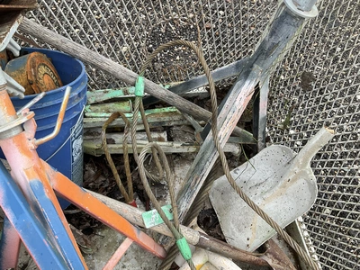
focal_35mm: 29
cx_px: 180
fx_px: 302
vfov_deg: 48.2
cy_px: 135
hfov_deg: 61.7
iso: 25
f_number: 1.8
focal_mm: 3
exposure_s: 1/362
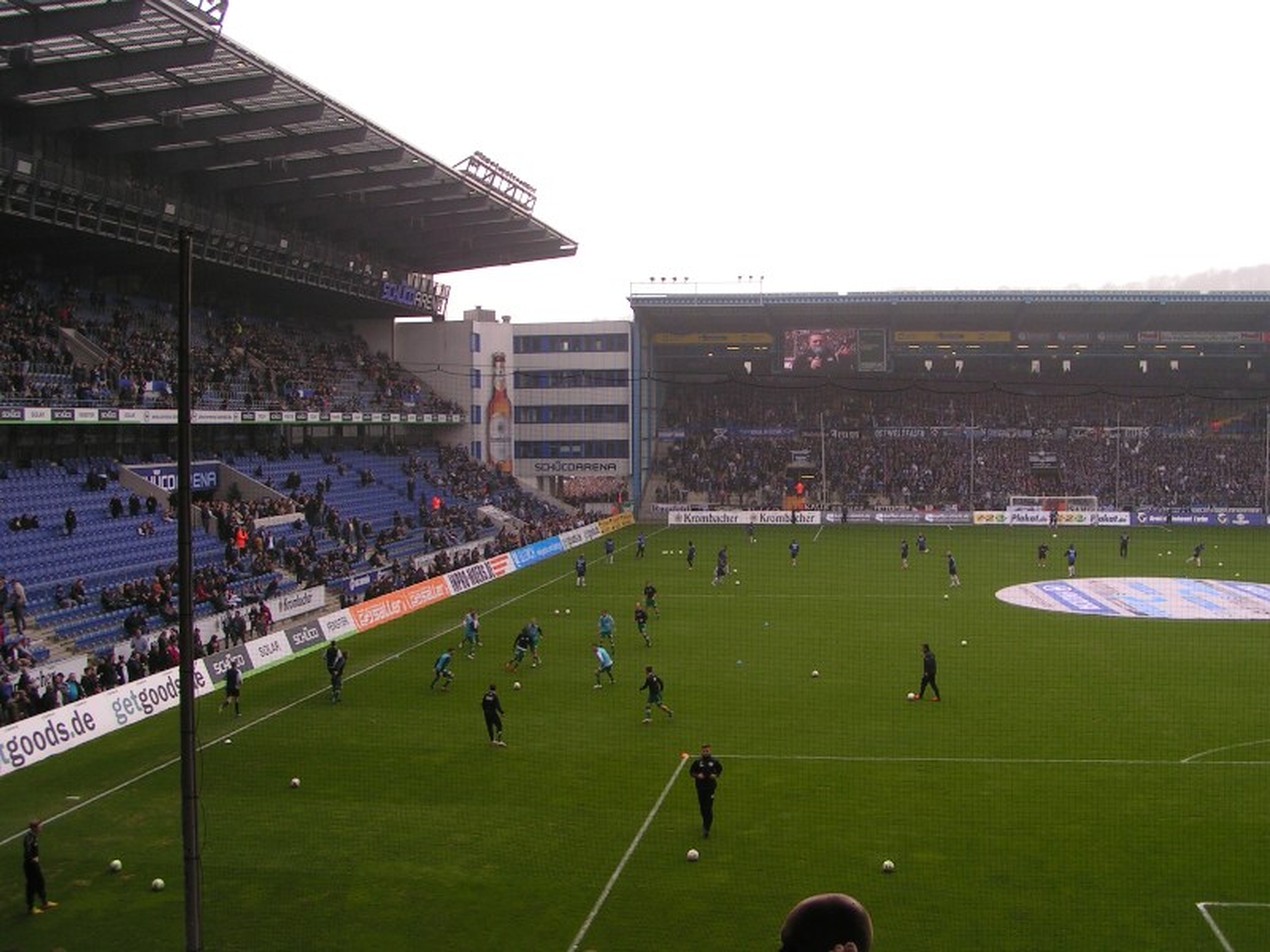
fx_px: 1394
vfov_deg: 37.7
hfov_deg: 49.0
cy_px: 476
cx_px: 635
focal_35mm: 38
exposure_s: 1/200
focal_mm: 5.8
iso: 50
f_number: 5.6
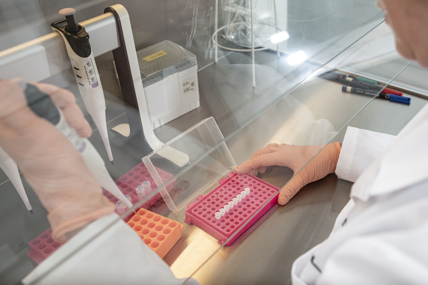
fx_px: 404
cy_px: 142
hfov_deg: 55.8
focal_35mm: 34
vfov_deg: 38.9
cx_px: 214
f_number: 5
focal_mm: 34
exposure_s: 1/320
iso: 250
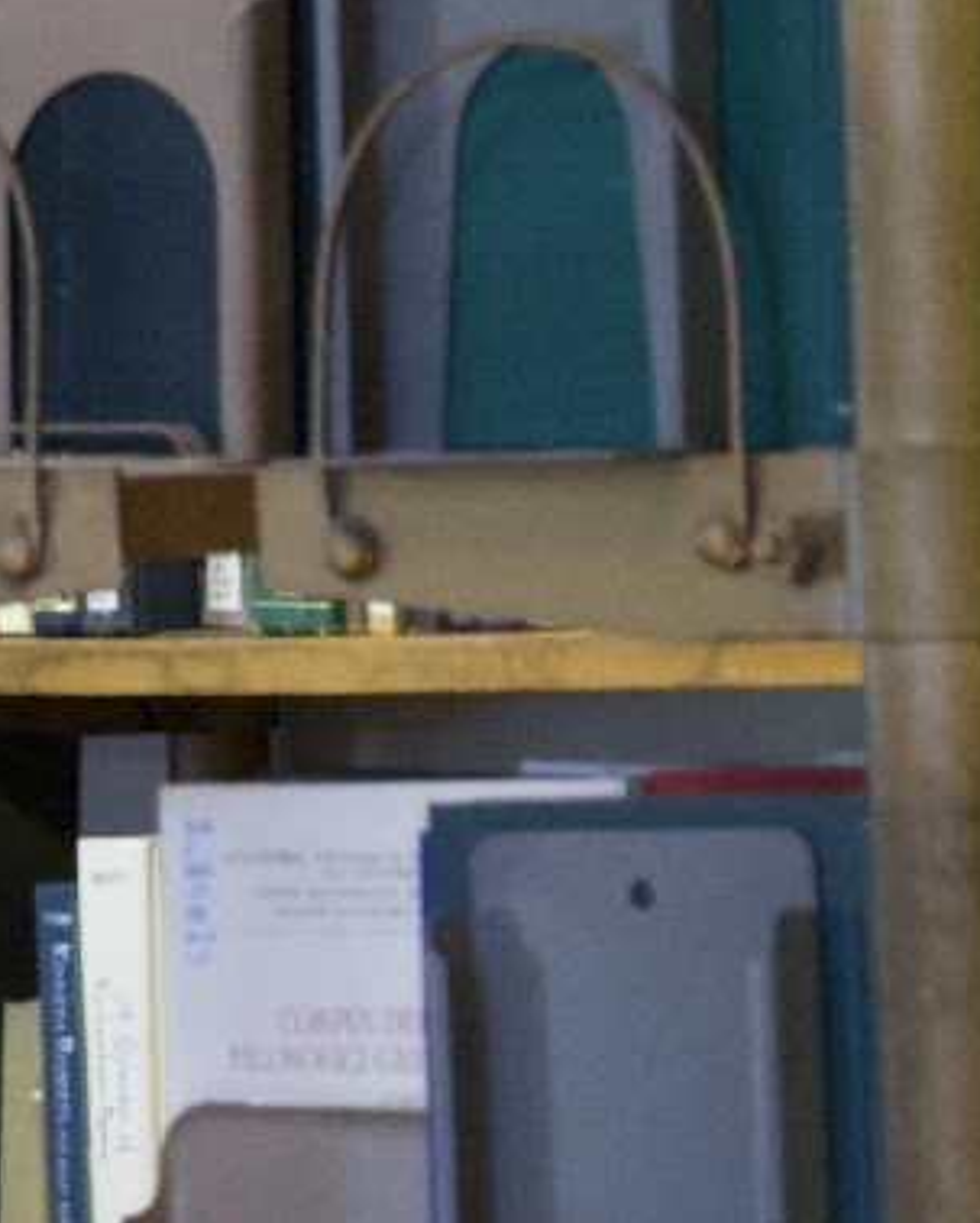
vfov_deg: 4.5
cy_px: -133
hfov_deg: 3.6
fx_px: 15535
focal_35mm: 429
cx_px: -1205
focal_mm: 50
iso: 6400
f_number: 4.8
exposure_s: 1/38
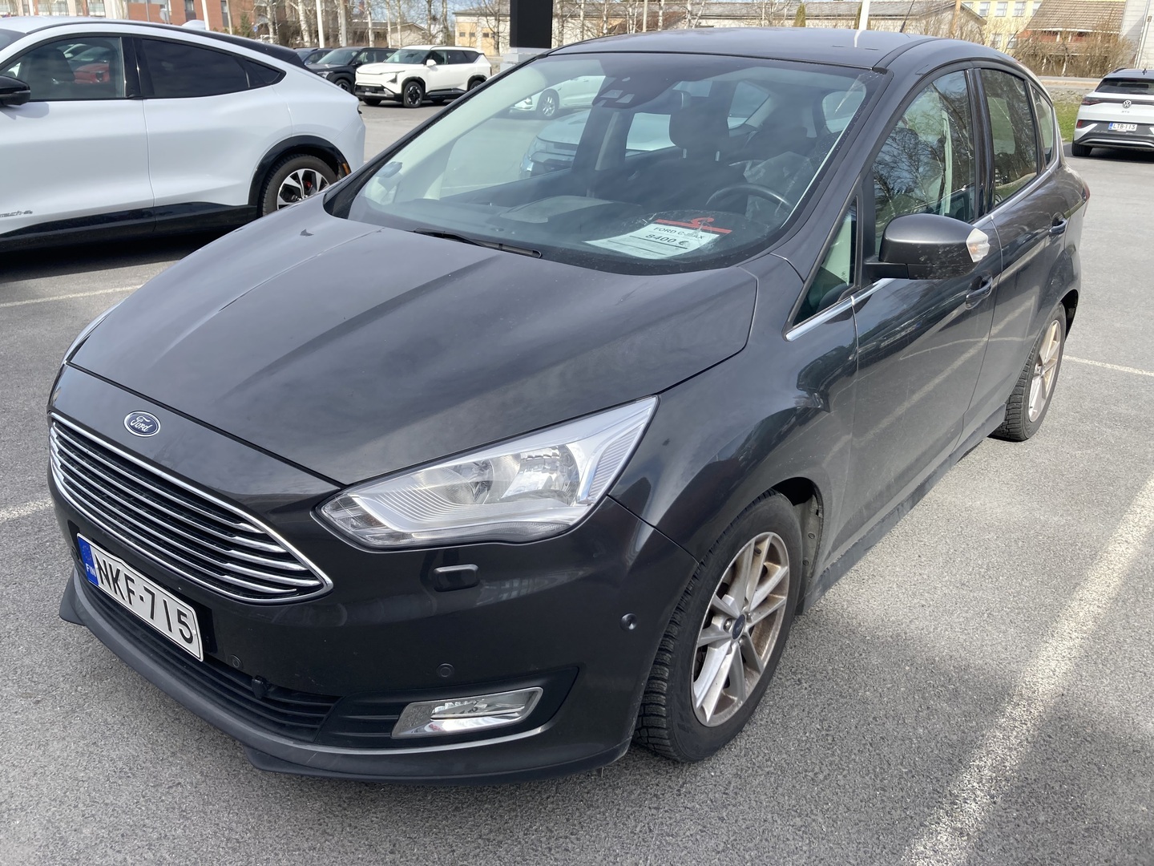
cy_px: 433
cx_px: 577
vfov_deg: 49.7
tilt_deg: -20.3
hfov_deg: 63.4
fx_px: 933
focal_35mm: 28
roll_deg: -0.9
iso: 20
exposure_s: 1/1091
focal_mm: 3.99
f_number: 1.8
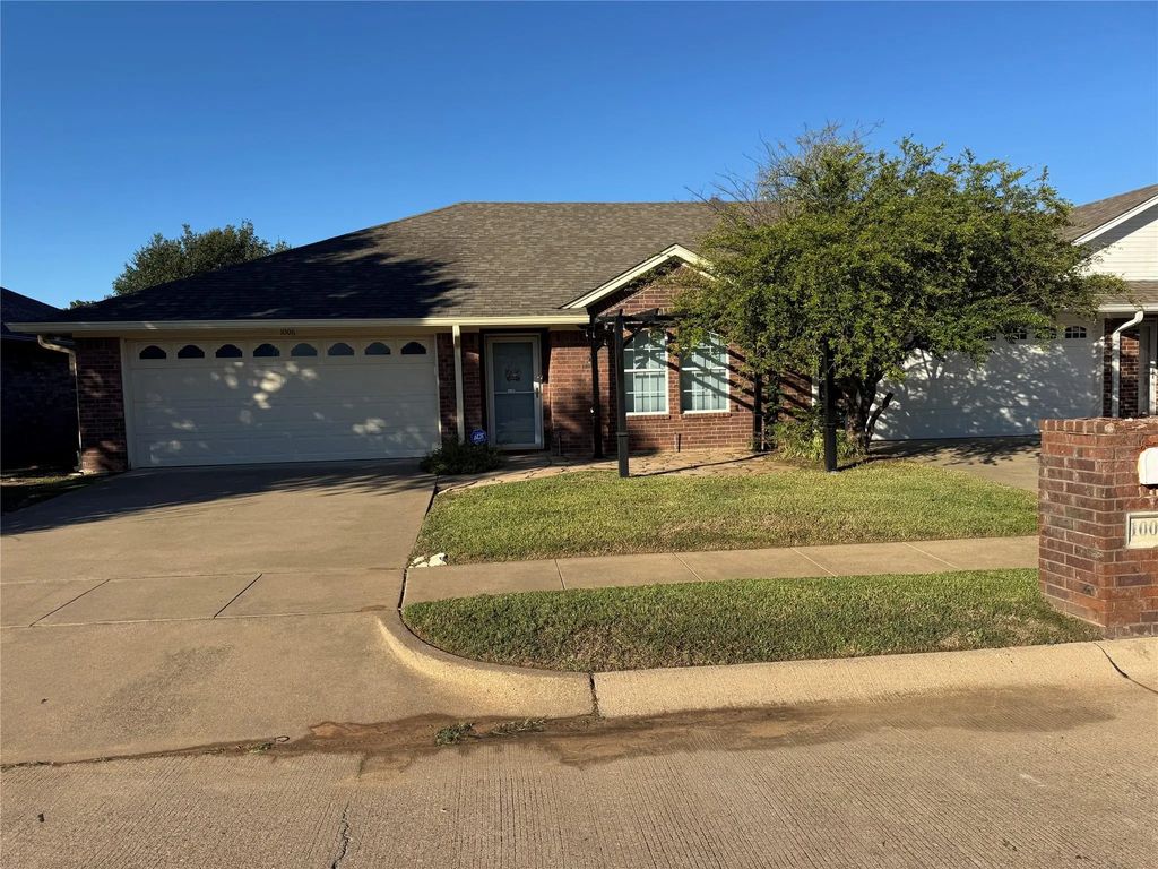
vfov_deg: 56.8
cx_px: 579
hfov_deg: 71.6
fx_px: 803
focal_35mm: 24
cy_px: 434
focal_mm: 6.76
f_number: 1.78
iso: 80
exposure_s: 1/4049
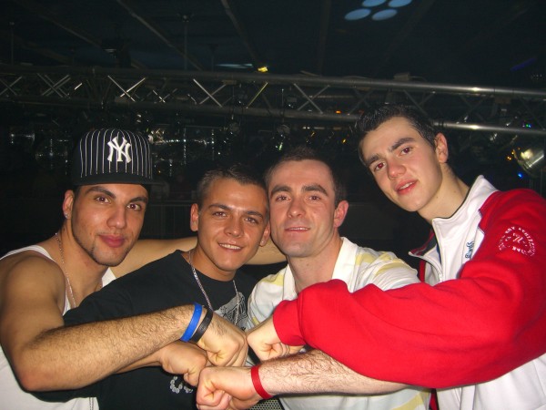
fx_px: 599
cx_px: 273
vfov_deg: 37.7
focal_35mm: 38
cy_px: 205
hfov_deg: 49.0
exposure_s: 1/60
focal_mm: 7.9
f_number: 2.8
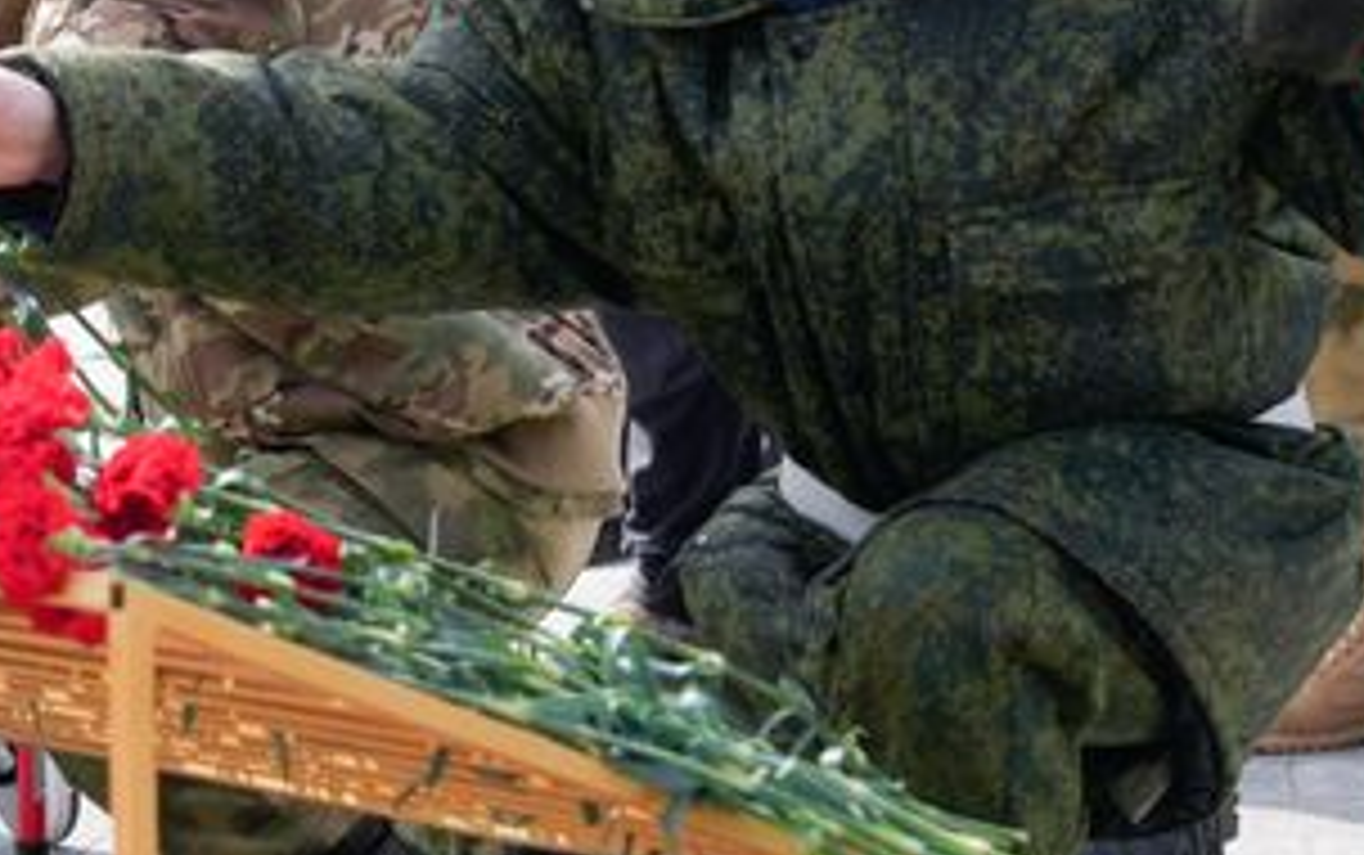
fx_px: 4018
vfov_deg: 12.1
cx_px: 187
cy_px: 72
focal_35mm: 108
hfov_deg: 19.0
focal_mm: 46
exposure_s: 1/1600
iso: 320
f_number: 4
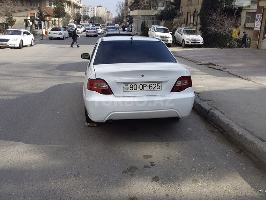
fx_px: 238
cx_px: 133
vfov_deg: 45.4
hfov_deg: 58.4
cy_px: 100
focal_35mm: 31
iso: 40
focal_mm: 3.3
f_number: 2.2
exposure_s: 1/1148
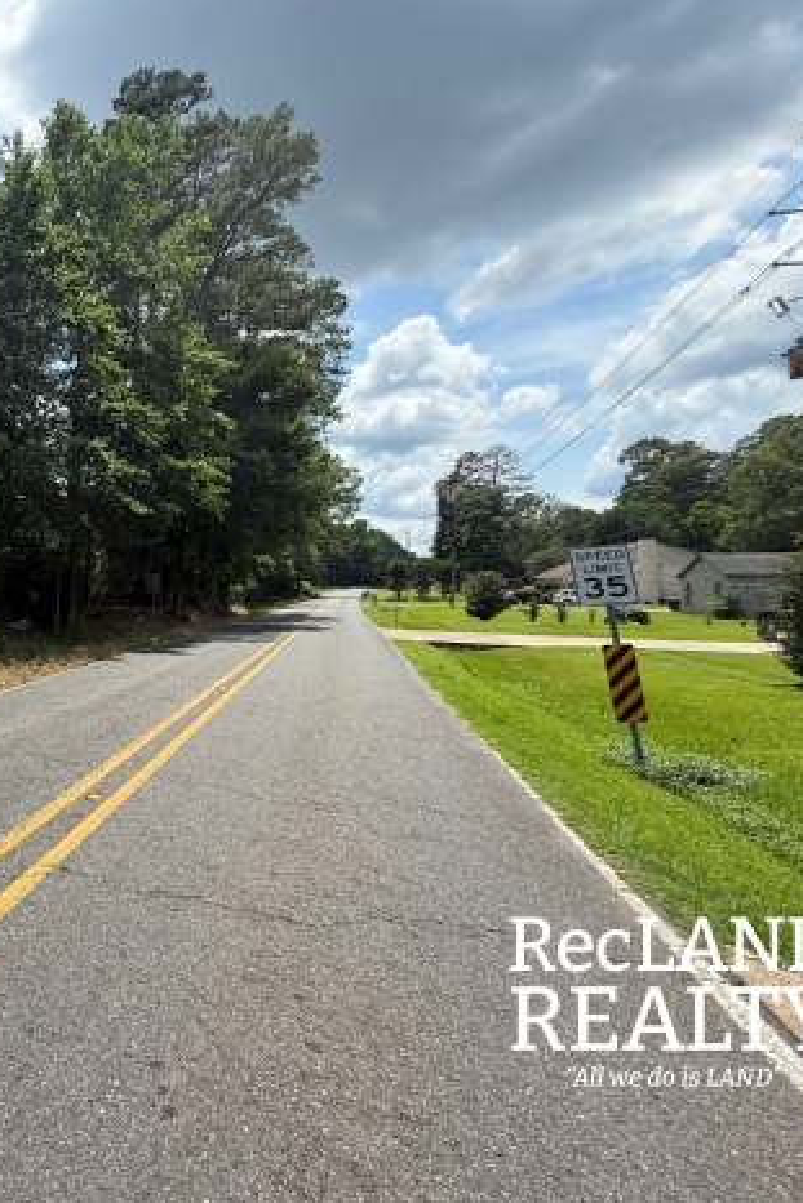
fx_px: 669
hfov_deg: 52.5
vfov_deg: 84.0
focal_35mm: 20
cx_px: 46
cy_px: 594
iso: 64
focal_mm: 2.22
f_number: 2.2
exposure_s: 1/1211
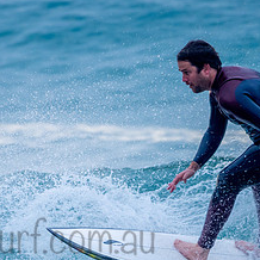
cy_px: 201
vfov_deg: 1.3
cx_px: 105
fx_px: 11803
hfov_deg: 1.3
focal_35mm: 1389
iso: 500
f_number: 5.6
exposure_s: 1/500
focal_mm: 500
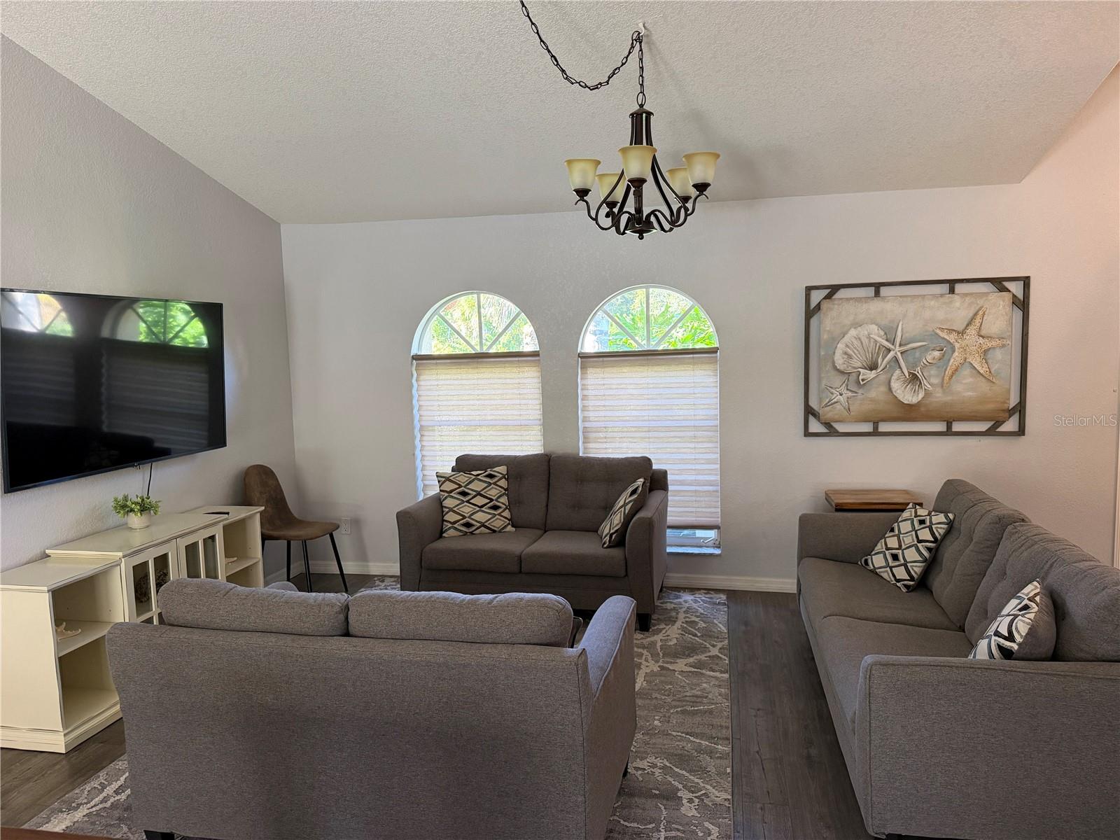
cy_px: 420
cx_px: 560
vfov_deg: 56.8
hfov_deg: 71.6
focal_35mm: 24
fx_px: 777
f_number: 1.78
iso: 400
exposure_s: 1/120
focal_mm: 6.76
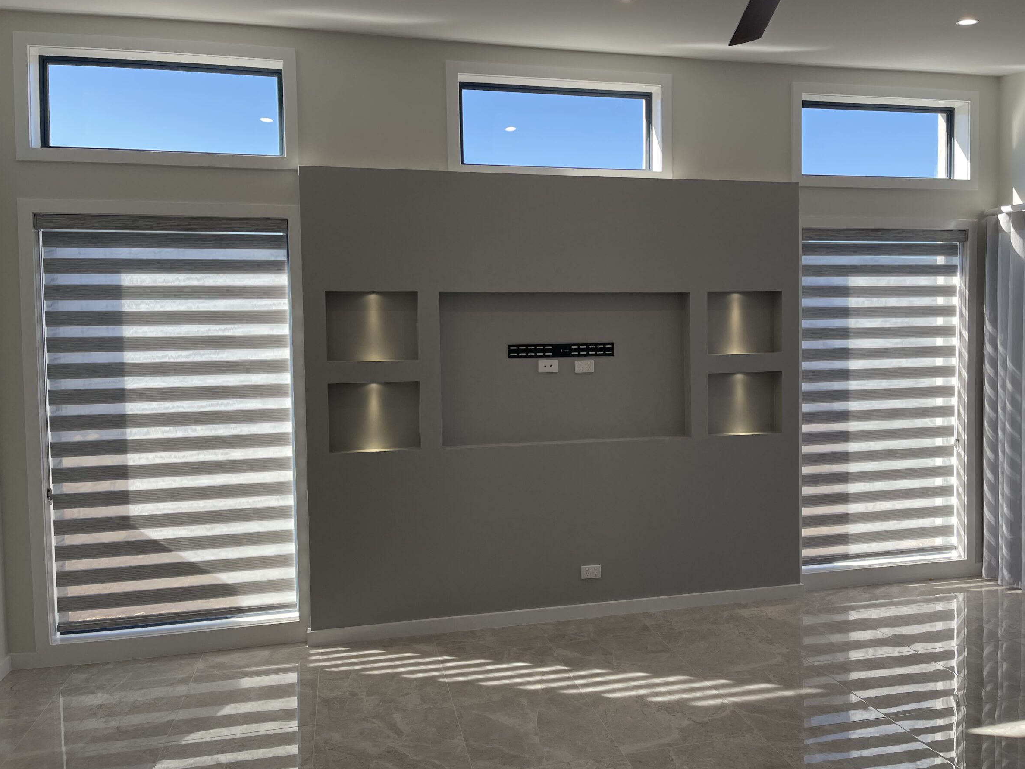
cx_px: 543
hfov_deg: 63.4
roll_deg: +0.7
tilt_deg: -3.1
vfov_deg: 49.7
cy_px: 364
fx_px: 829
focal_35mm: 28
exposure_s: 1/561
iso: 32
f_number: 1.6
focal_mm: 5.1
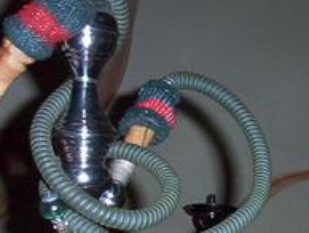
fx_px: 1171
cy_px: 286
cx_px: 459
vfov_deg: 11.1
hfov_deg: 14.1
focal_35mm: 131
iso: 140
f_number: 4.5
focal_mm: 6
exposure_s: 1/30
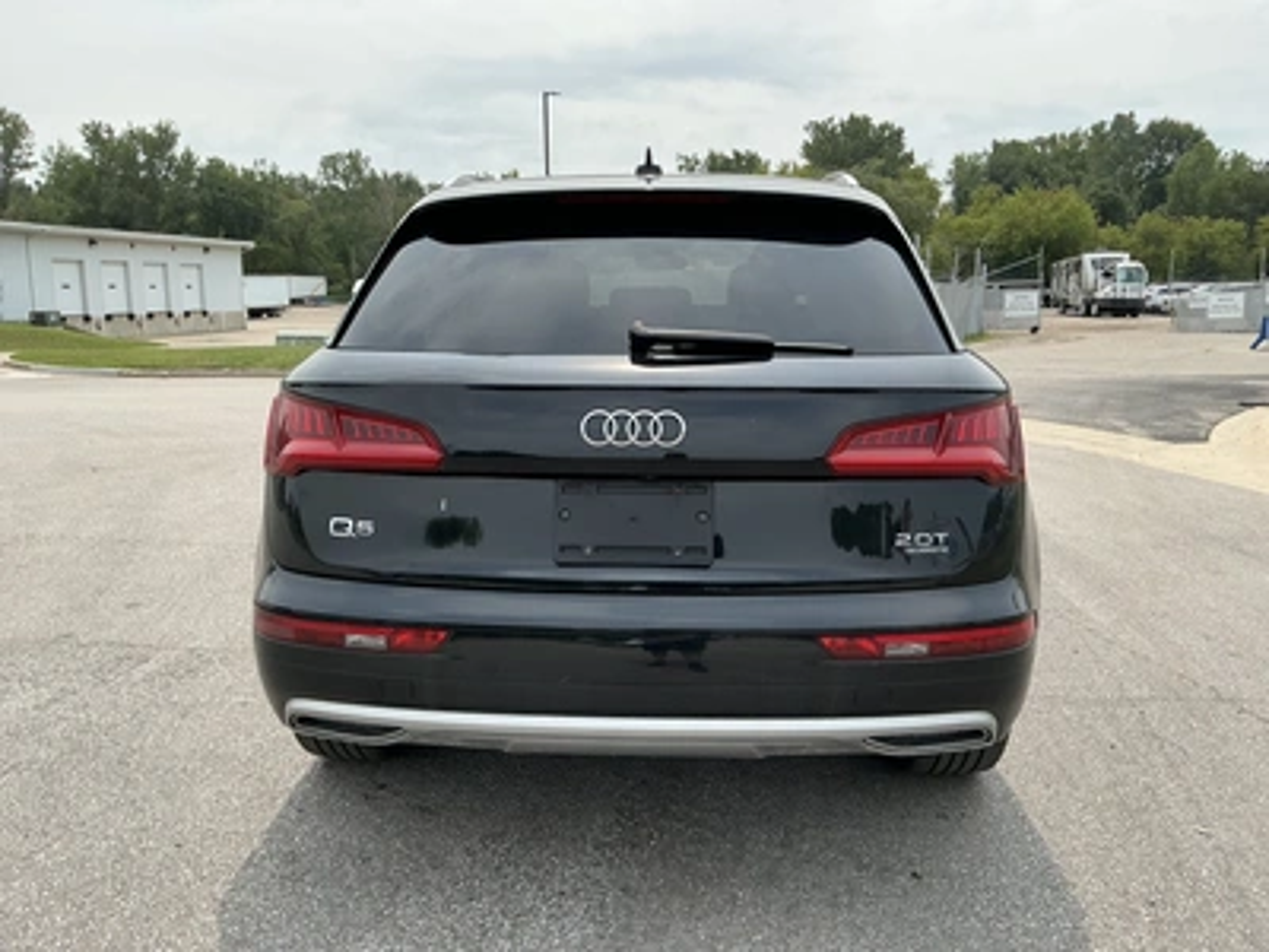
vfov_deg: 49.7
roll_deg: -1.0
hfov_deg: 63.4
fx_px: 1026
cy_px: 476
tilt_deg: -5.6
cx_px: 634
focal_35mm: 28
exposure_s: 1/1311
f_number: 1.8
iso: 25
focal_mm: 3
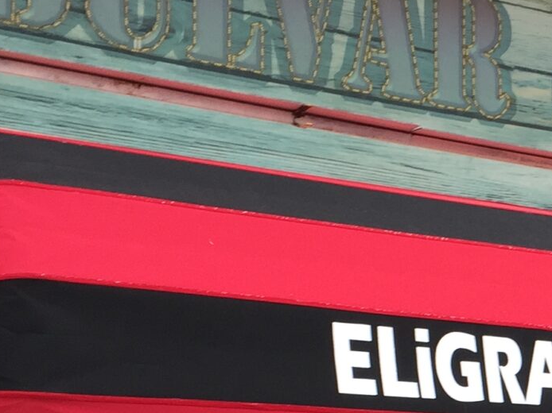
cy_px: 502
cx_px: 780
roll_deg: -0.3
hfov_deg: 17.0
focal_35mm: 107
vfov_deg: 13.4
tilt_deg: +0.6
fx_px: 1706
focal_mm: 4.15
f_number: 2.2
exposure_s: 1/100
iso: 32
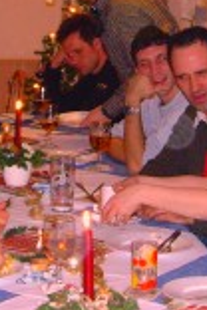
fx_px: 1121
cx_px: 113
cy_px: 106
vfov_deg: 15.7
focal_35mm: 130
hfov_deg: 10.5
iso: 320
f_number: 3.5
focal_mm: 6.6
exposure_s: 1/45
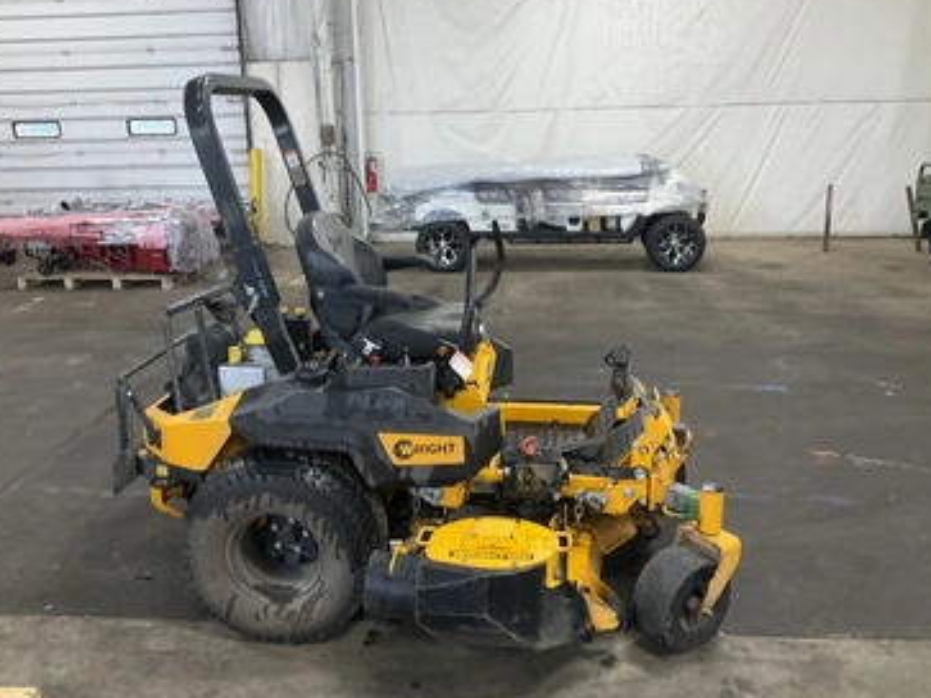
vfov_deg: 44.1
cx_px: 454
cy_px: 370
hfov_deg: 56.8
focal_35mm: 32
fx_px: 860
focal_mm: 3
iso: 200
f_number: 1.8
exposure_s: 1/60
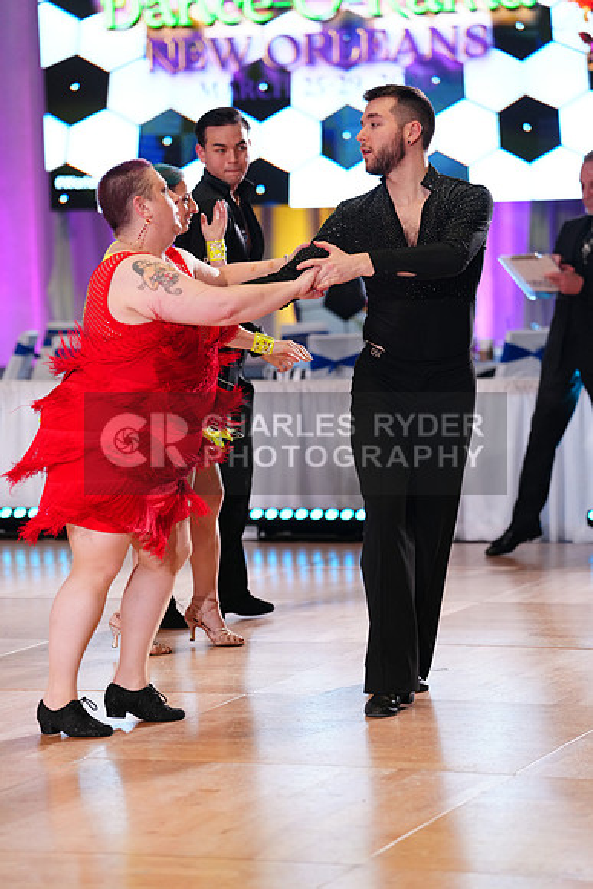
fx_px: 3037
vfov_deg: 16.6
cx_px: 296
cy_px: 444
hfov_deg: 11.2
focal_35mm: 123
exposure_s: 1/640
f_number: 2.8
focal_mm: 123
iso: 2000
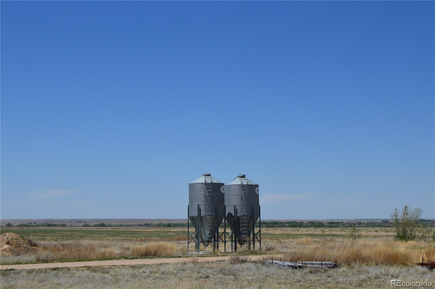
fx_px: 634
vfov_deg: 25.7
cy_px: 144
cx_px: 218
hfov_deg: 37.9
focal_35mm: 52
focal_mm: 35
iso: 160
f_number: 11
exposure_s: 1/500
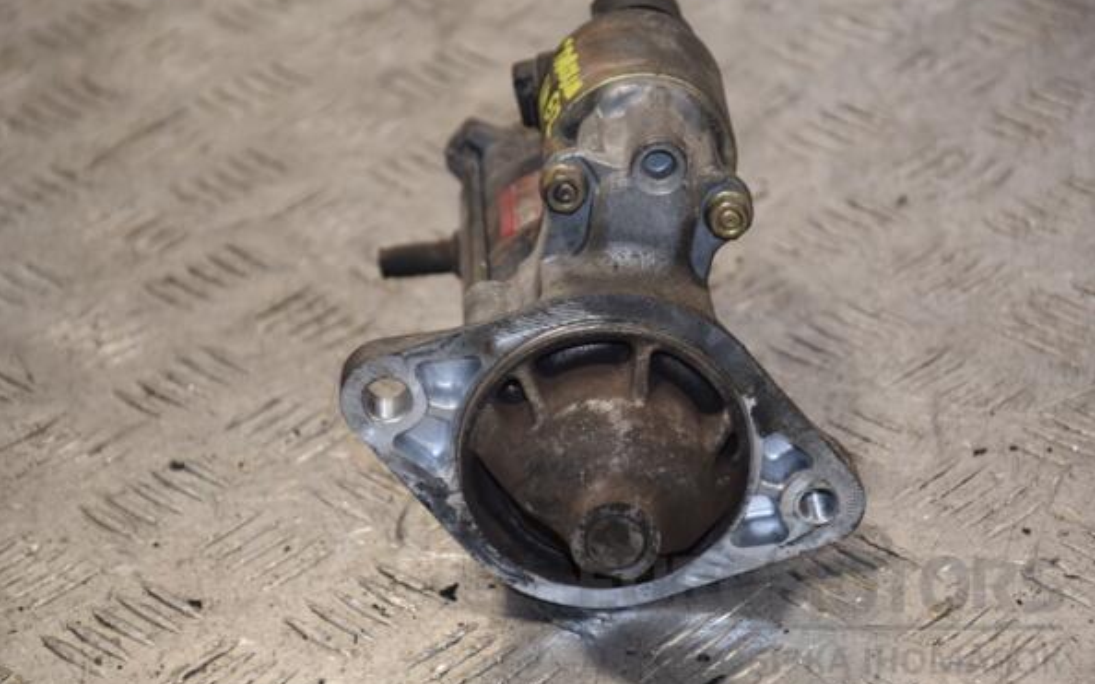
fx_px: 4237
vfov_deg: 9.2
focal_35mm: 142
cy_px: 339
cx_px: 546
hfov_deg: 14.7
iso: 800
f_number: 5.6
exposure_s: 1/125
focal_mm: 92
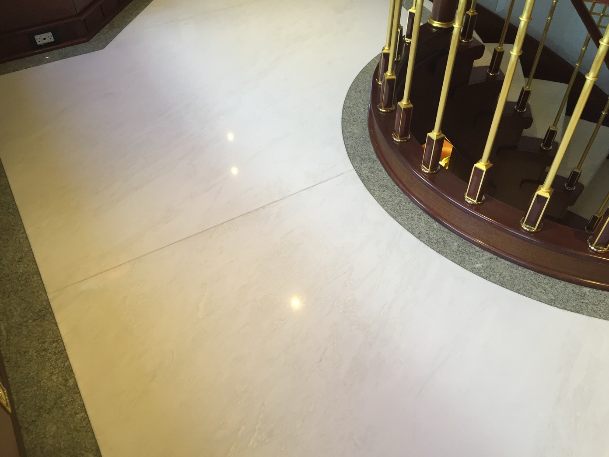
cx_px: 310
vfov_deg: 46.8
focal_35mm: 30
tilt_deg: -46.0
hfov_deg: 60.0
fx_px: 528
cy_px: 232
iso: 64
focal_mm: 4.15
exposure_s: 1/30
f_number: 2.2
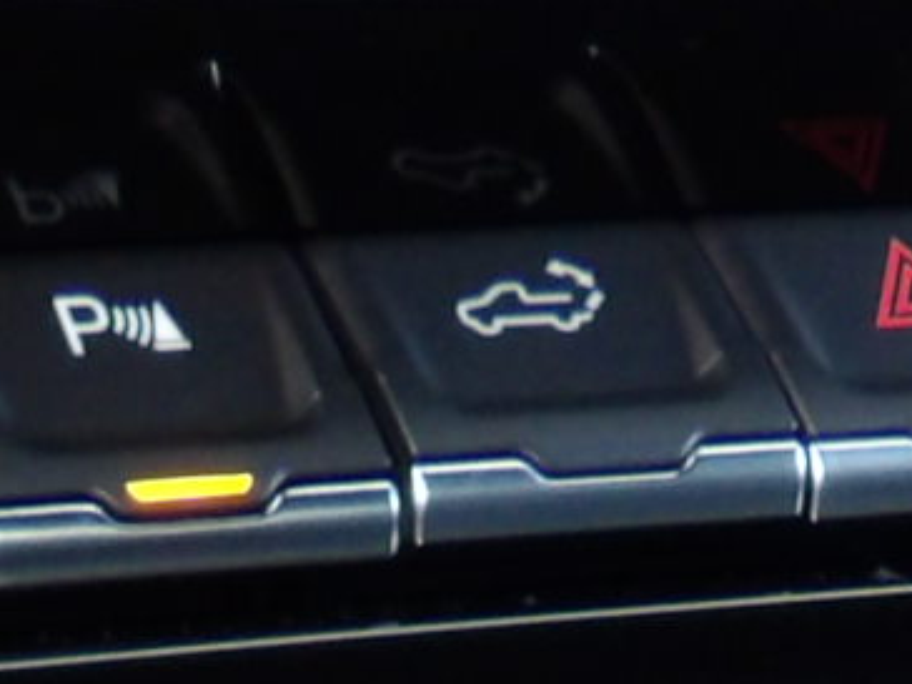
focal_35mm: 171
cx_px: 158
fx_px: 4505
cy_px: 2405
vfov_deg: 7.2
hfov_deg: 11.5
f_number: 3.2
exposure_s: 1/30
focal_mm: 4.3
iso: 200
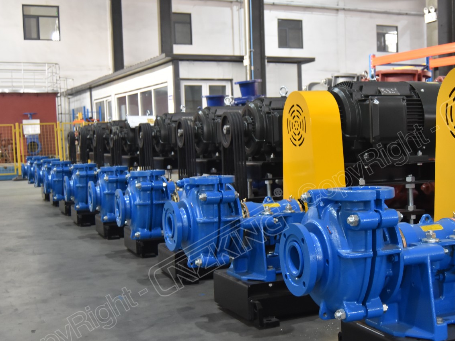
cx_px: 299
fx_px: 697
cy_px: 197
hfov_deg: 35.9
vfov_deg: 27.5
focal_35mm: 53
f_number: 4.5
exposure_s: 1/30
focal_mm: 26
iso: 1000
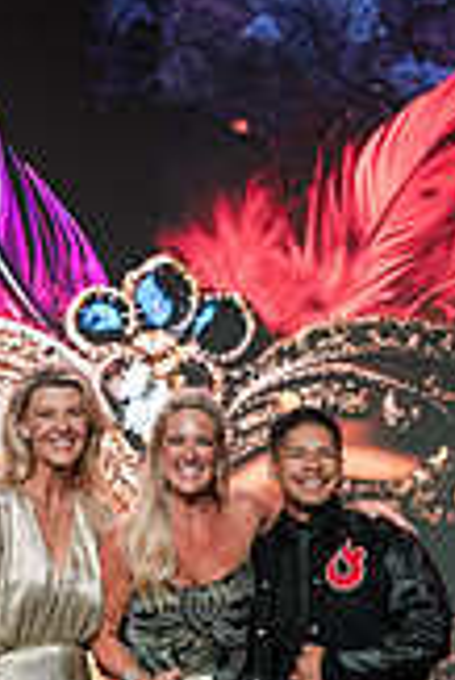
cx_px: 205
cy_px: 451
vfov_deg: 14.8
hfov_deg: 10.0
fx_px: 2611
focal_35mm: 138
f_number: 2.8
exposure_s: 1/160
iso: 800
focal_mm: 50
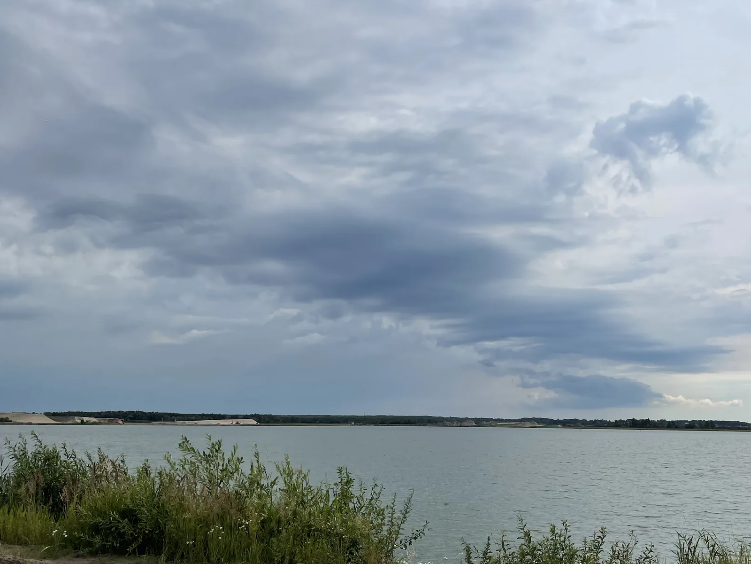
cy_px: 295
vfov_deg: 36.8
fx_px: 846
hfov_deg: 47.6
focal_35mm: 39
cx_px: 447
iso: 32
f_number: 1.6
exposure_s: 1/6897
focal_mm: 4.2
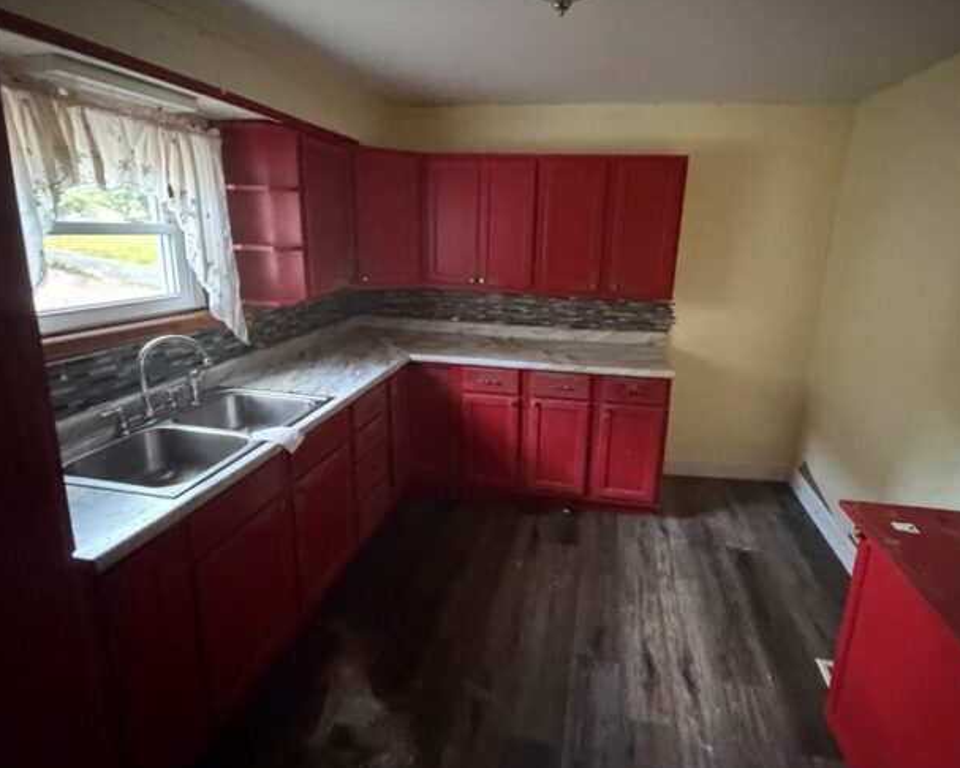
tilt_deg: -13.6
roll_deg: -0.5
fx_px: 512
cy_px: 354
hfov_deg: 86.1
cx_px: 523
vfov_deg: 73.7
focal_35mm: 18
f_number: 2.2
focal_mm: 2.22
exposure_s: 1/34
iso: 1600
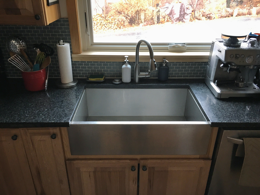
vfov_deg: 48.2
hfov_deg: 61.7
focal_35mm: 29
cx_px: 130
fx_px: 218
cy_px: 98
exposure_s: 1/30
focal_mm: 4.15
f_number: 2.2
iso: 80
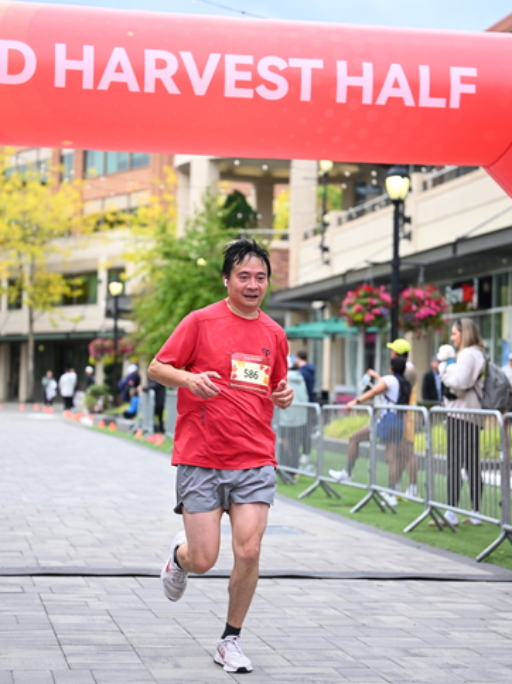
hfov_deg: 18.4
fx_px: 1578
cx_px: 257
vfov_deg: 24.4
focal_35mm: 80
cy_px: 334
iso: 640
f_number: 2.8
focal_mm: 73
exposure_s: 1/2000
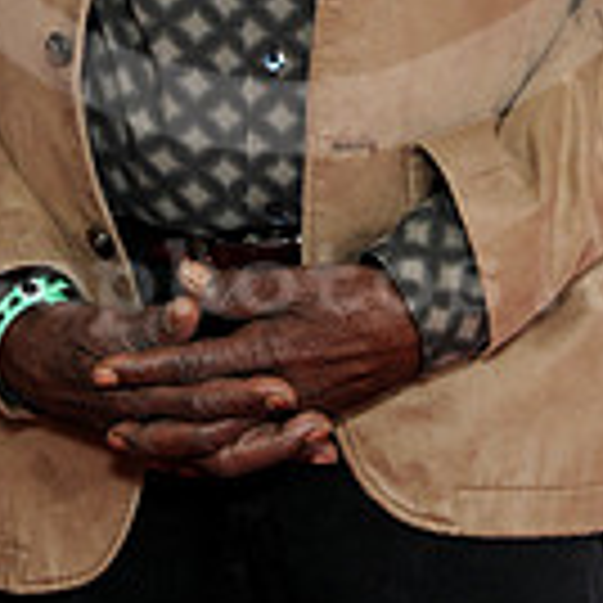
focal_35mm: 348
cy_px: -230
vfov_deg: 5.0
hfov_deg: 5.0
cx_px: 277
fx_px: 6858
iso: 2000
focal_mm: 122
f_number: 9
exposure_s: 1/160
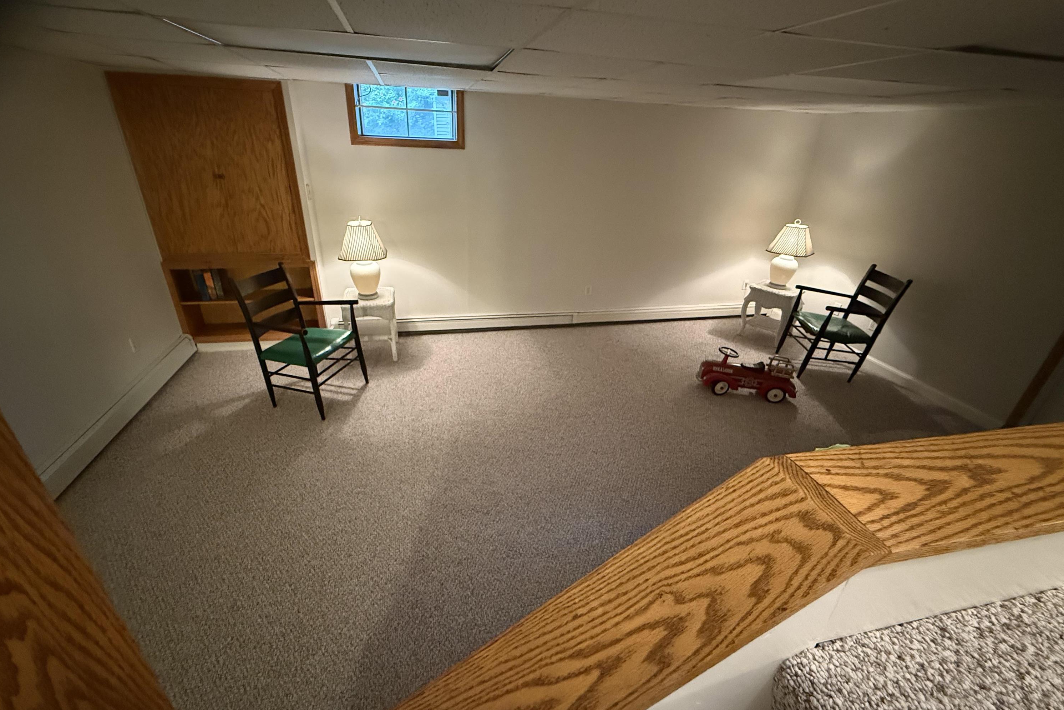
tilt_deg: -24.3
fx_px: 443
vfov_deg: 77.3
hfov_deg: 100.4
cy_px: 341
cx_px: 522
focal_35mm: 15
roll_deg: -3.5
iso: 1250
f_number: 2.2
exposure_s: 1/40
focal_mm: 2.22
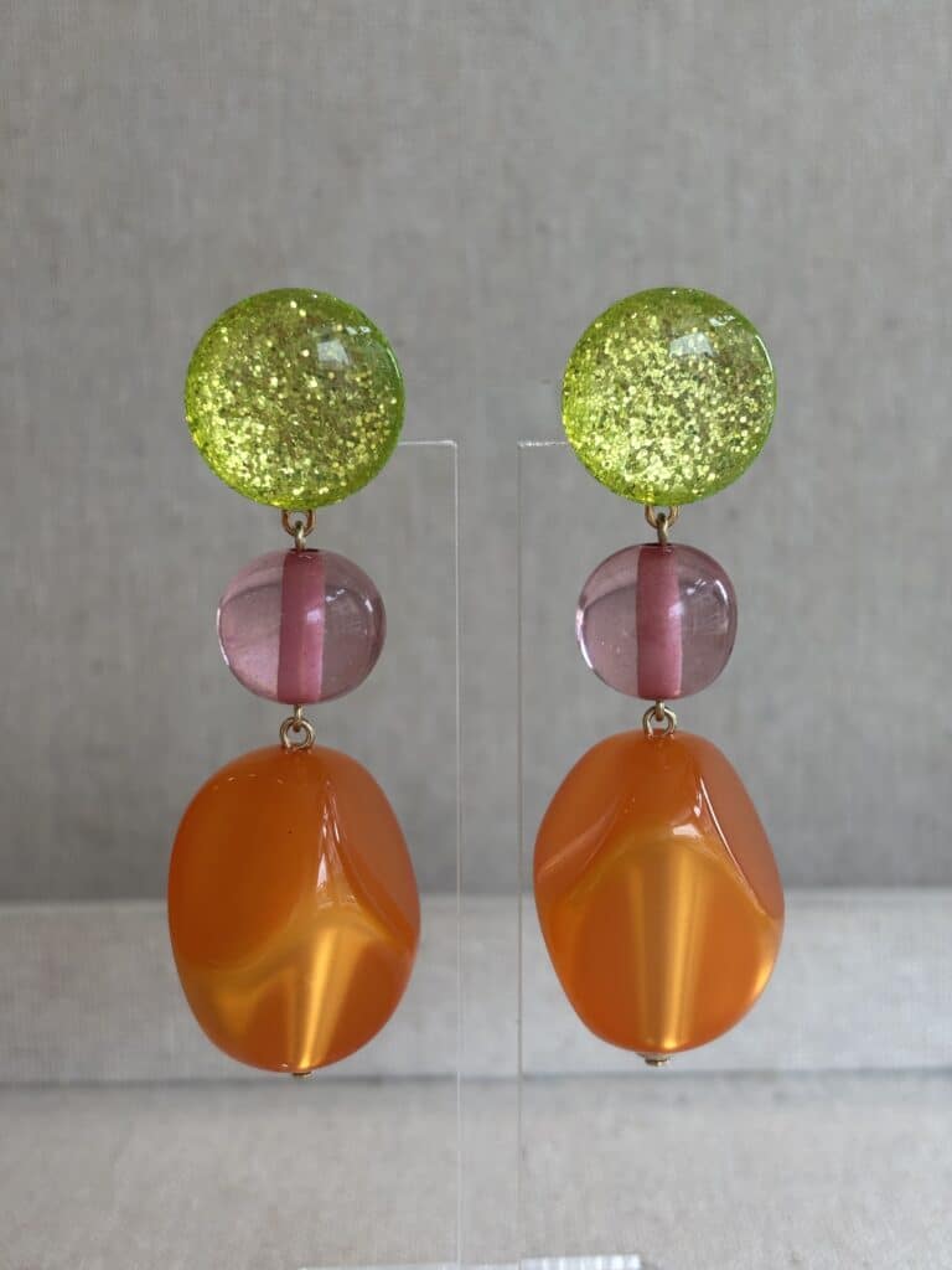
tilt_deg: -9.6
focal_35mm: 52
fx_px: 1907
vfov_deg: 36.8
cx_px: 476
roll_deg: -0.4
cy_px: 635
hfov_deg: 28.0
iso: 32
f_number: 1.6
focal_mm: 5.96
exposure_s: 1/195
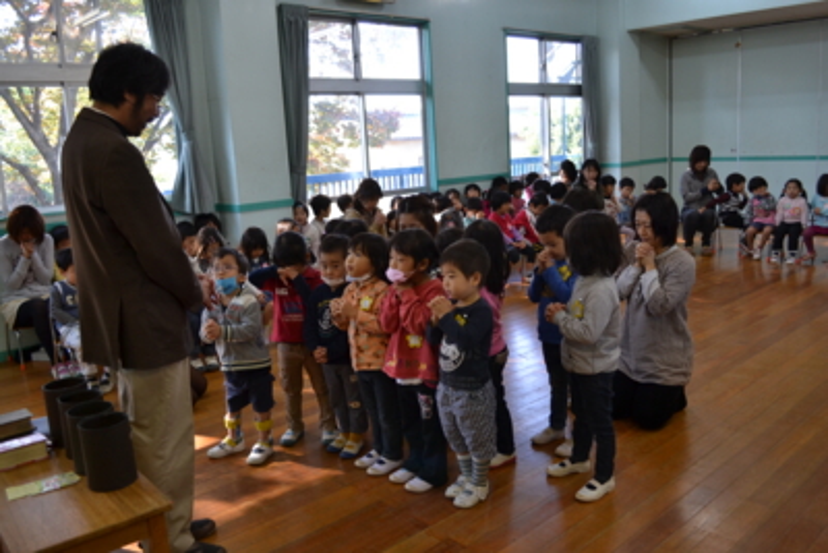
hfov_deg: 61.9
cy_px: 276
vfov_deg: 43.6
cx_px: 414
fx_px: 690
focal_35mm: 30
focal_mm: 20
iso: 400
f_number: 4.5
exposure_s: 1/80
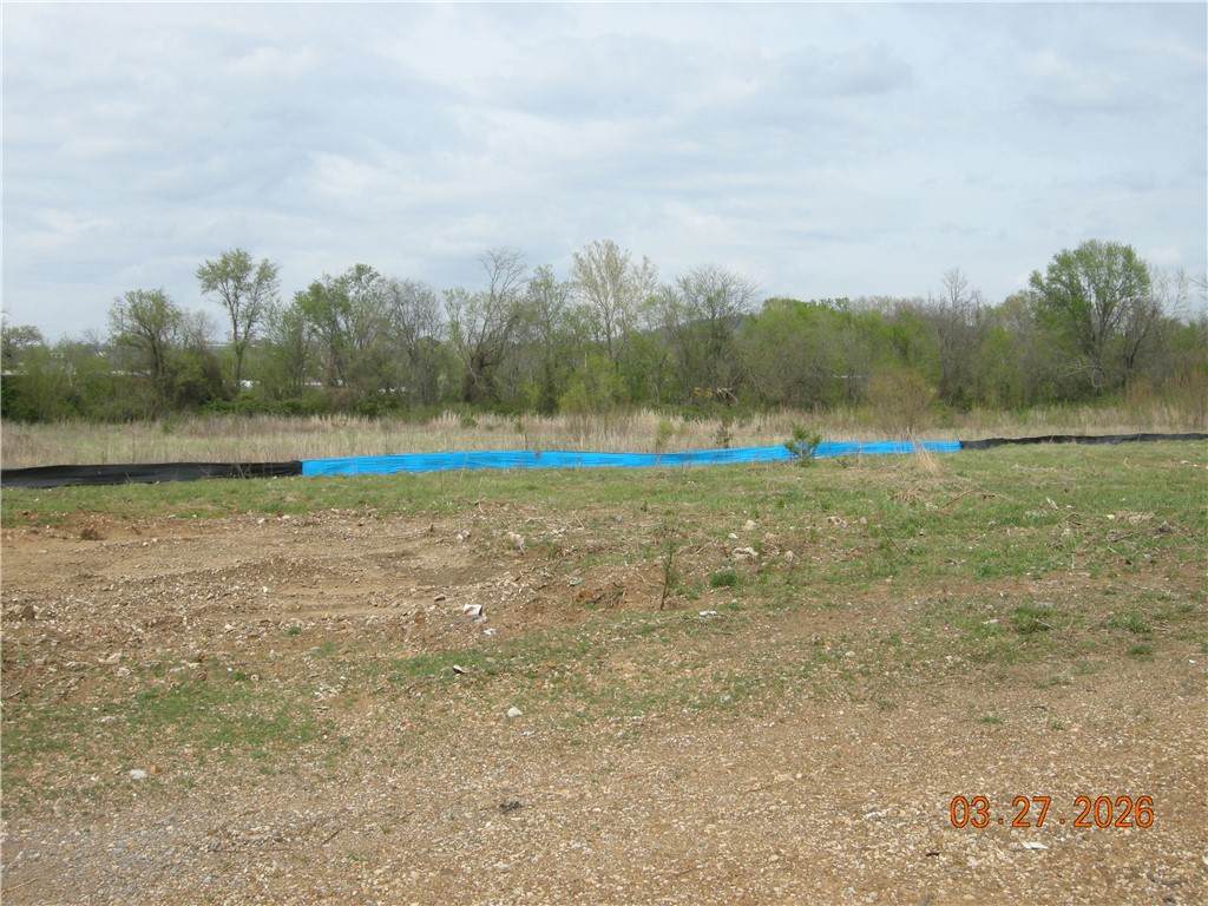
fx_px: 1221
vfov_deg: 40.7
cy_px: 453
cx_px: 604
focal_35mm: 35
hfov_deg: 52.6
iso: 64
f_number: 6.1
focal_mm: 7.5
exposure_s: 1/228
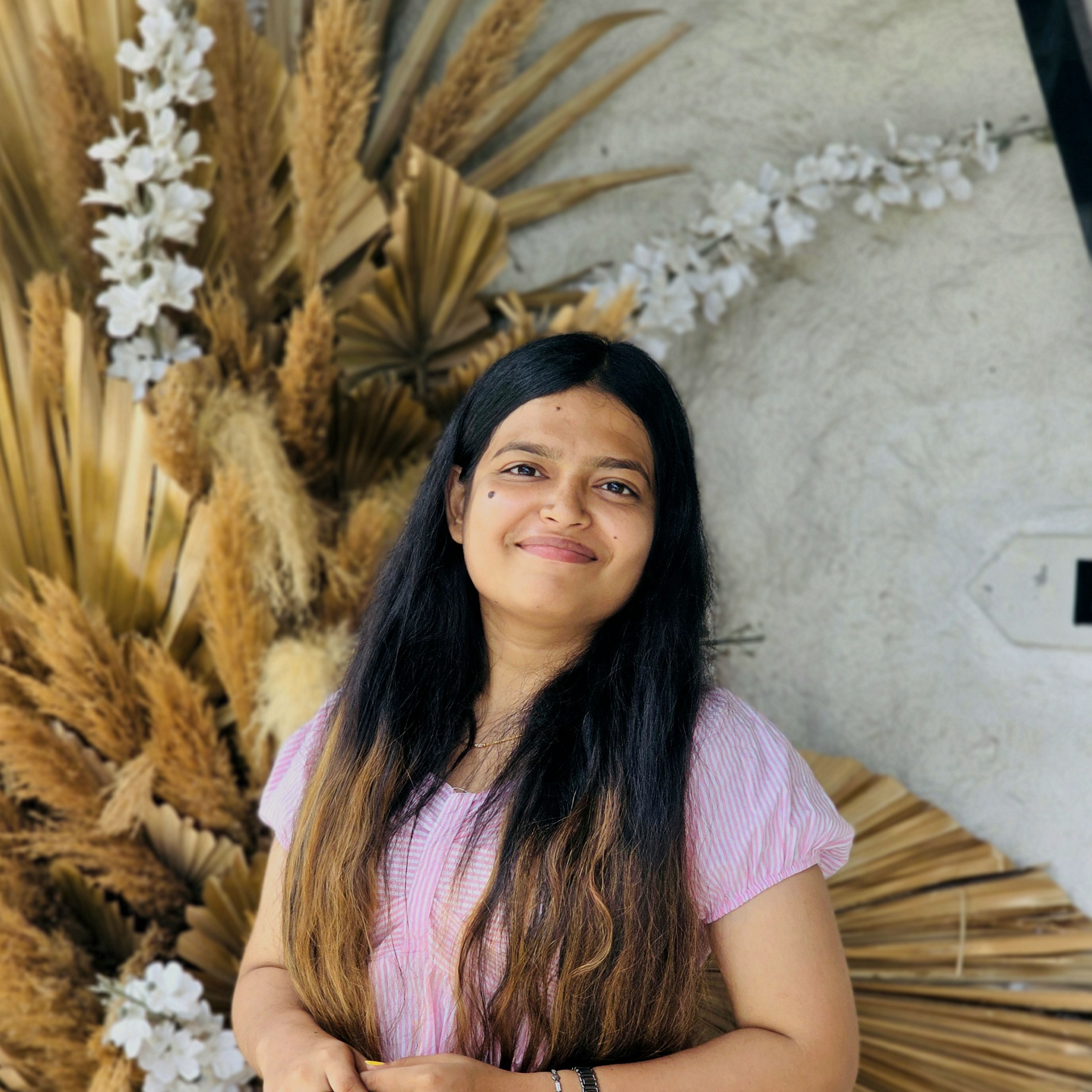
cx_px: 543
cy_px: 689
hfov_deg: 21.1
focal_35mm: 82
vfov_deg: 21.1
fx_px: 2927
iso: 100
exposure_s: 1/270
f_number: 2.4
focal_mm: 7.9
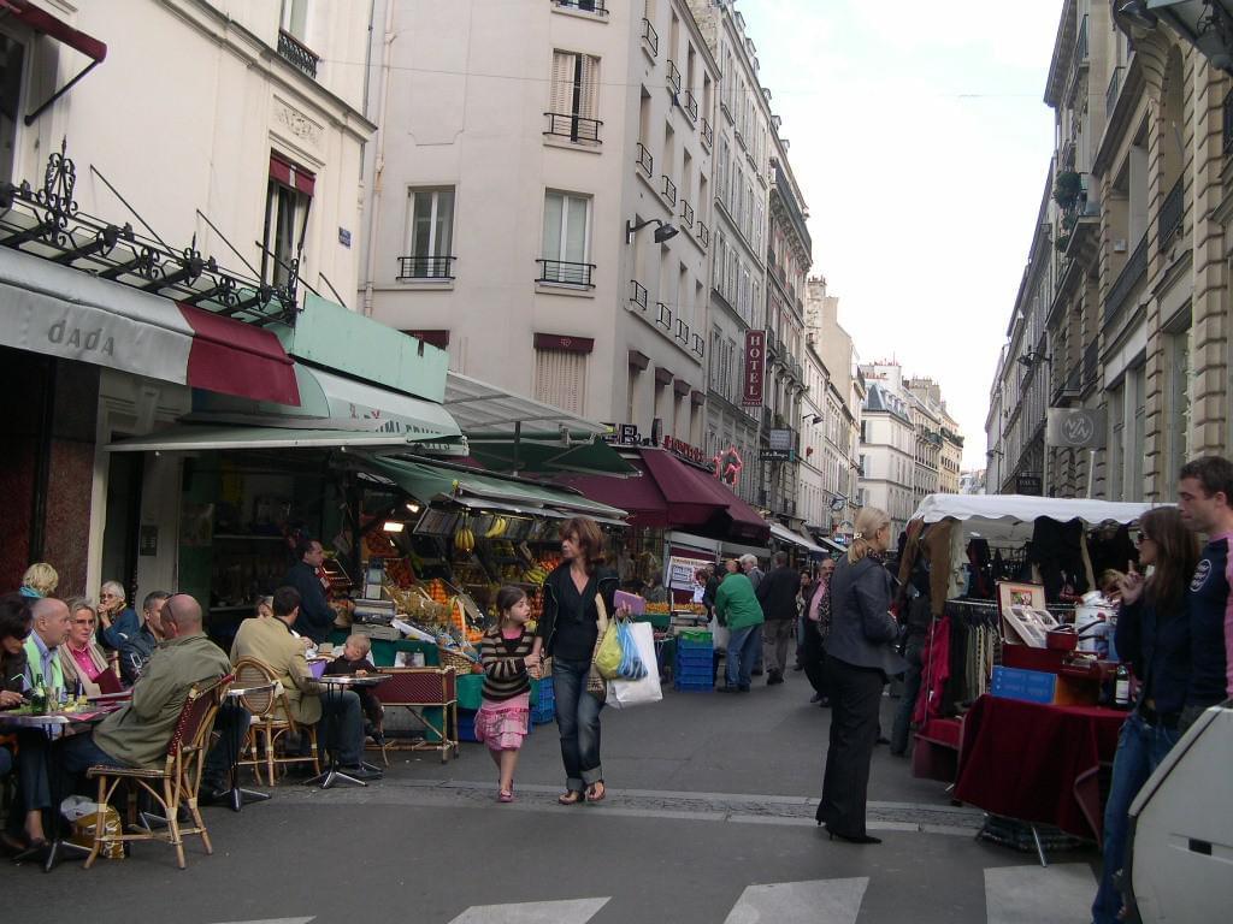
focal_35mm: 38
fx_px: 1354
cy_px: 462
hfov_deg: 49.0
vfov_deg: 37.7
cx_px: 616
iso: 100
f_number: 2.8
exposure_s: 1/288
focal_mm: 8
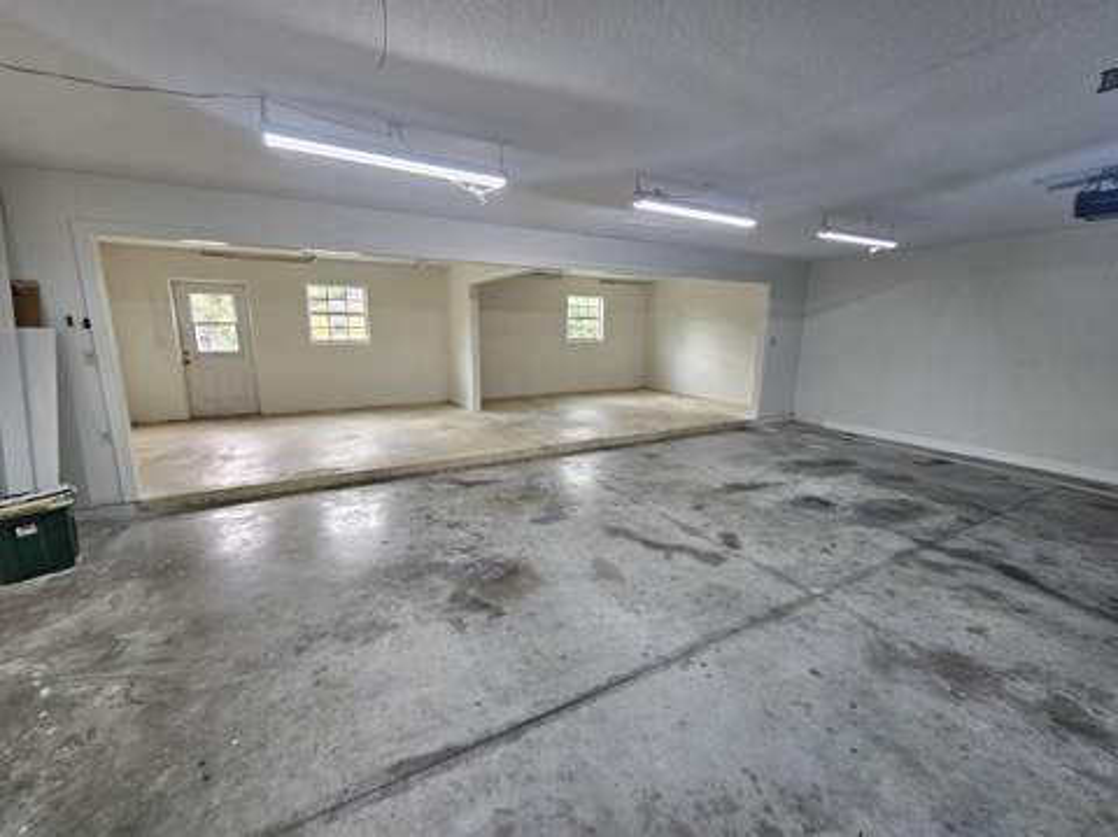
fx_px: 419
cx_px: 559
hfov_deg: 106.2
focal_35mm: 13
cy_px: 418
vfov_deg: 89.8
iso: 80
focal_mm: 2.2
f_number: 2.2
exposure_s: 1/60
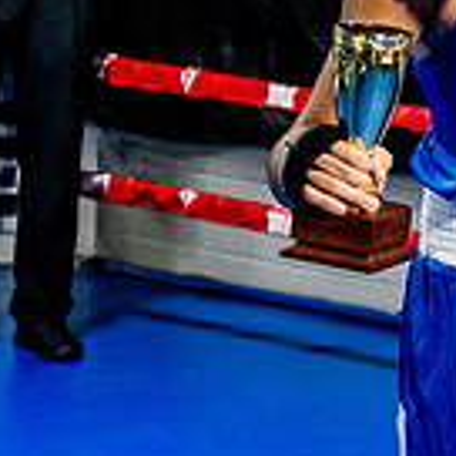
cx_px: 855
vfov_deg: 9.1
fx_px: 2817
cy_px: -109
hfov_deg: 8.8
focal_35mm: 189
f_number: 2.8
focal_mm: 35
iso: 5000
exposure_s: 1/800
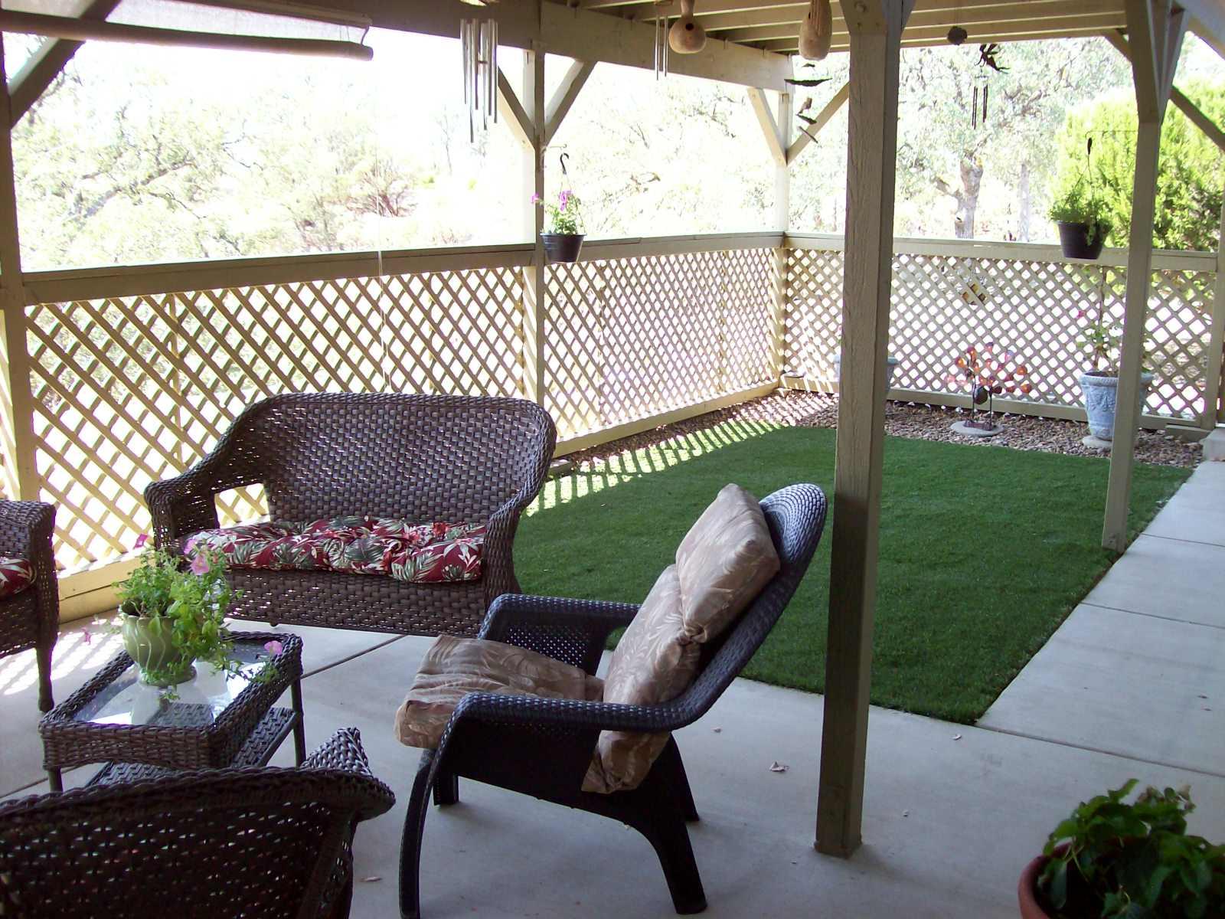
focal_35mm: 36
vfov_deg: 39.7
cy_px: 460
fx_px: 1274
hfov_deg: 51.4
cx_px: 612
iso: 80
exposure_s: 1/77.1
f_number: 2.7
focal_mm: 6
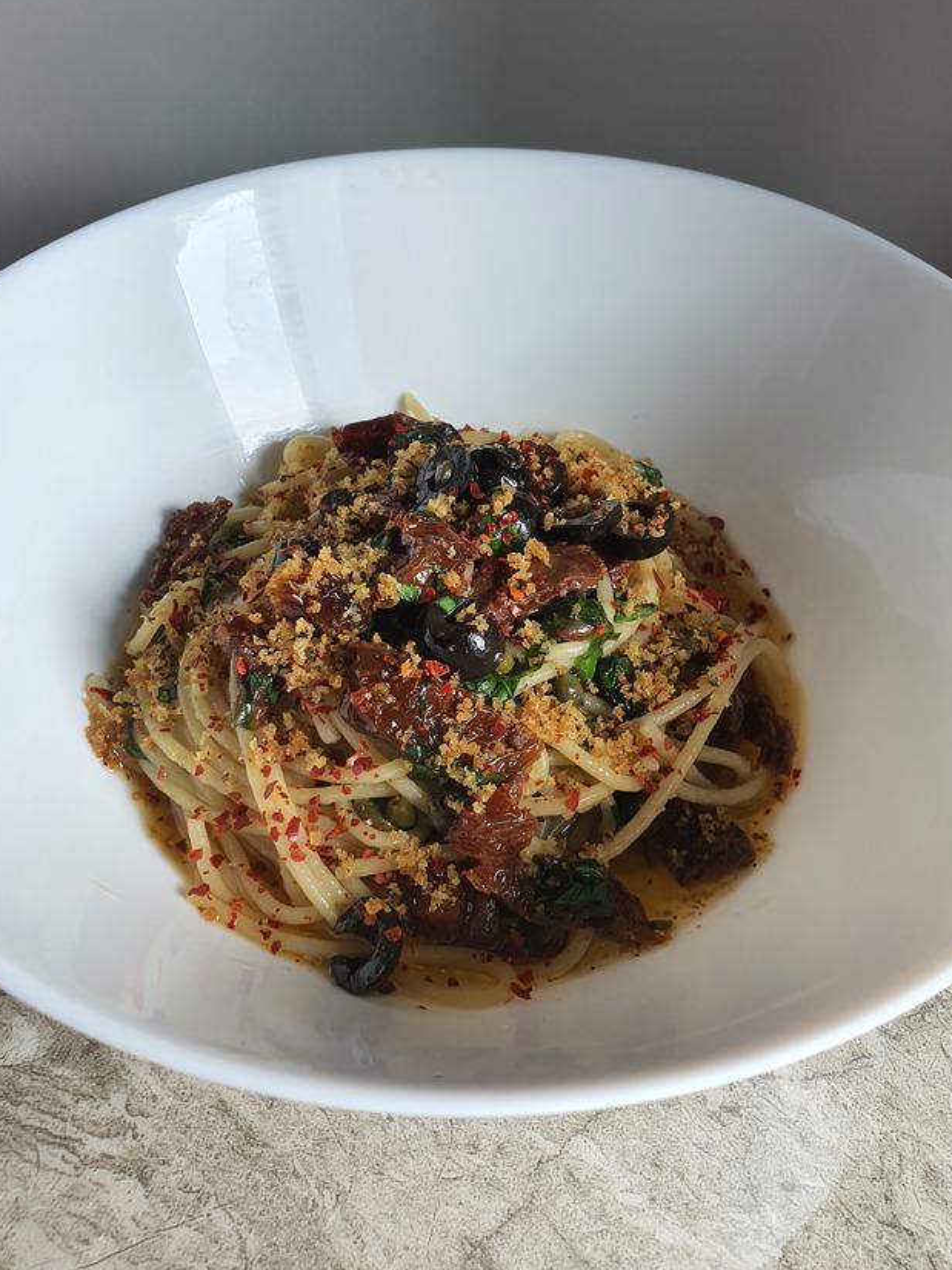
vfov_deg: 61.6
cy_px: 613
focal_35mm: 29
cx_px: 471
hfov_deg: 48.2
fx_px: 1063
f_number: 2.4
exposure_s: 1/100
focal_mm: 4.3
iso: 80
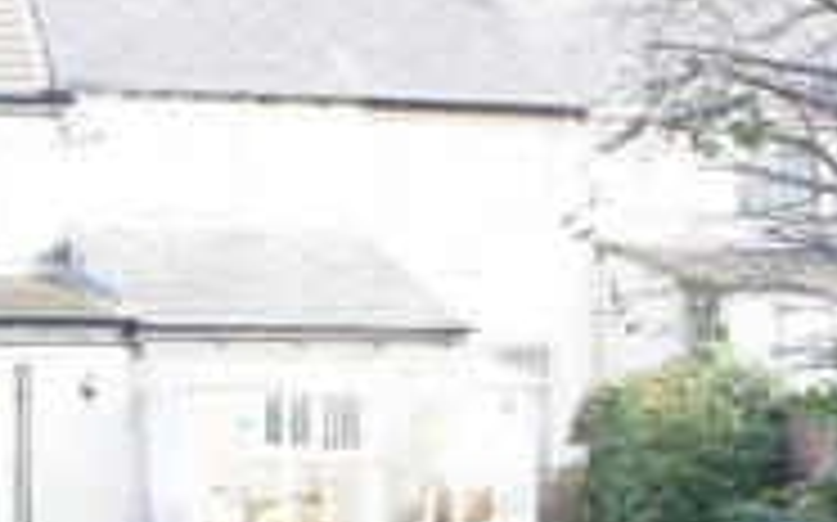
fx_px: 2211
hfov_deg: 21.4
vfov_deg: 13.3
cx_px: 338
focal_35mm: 97
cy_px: 495
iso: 200
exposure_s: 1/60
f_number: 5.6
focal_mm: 18
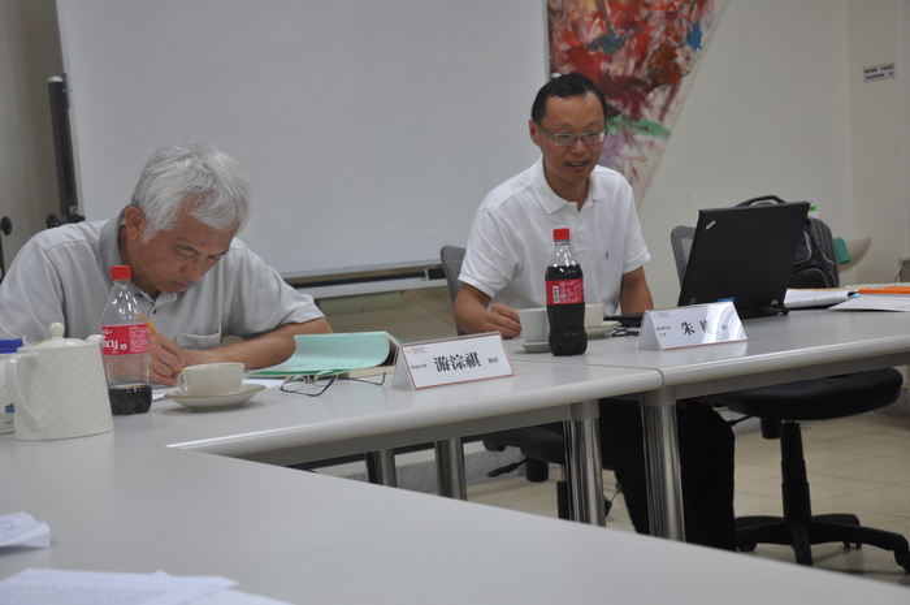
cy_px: 302
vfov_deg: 20.1
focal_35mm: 68
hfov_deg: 29.9
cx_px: 455
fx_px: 1704
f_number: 5.6
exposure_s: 1/30
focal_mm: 45
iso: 220
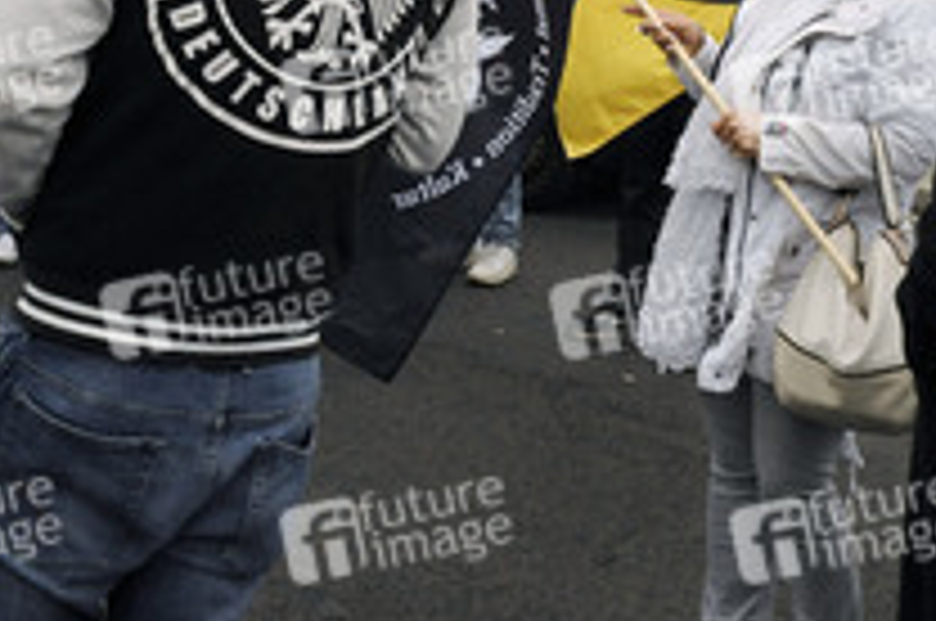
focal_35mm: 52
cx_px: 724
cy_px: -32
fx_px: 1350
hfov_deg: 37.1
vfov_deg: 24.5
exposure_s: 1/400
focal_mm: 24
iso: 2000
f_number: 5.6
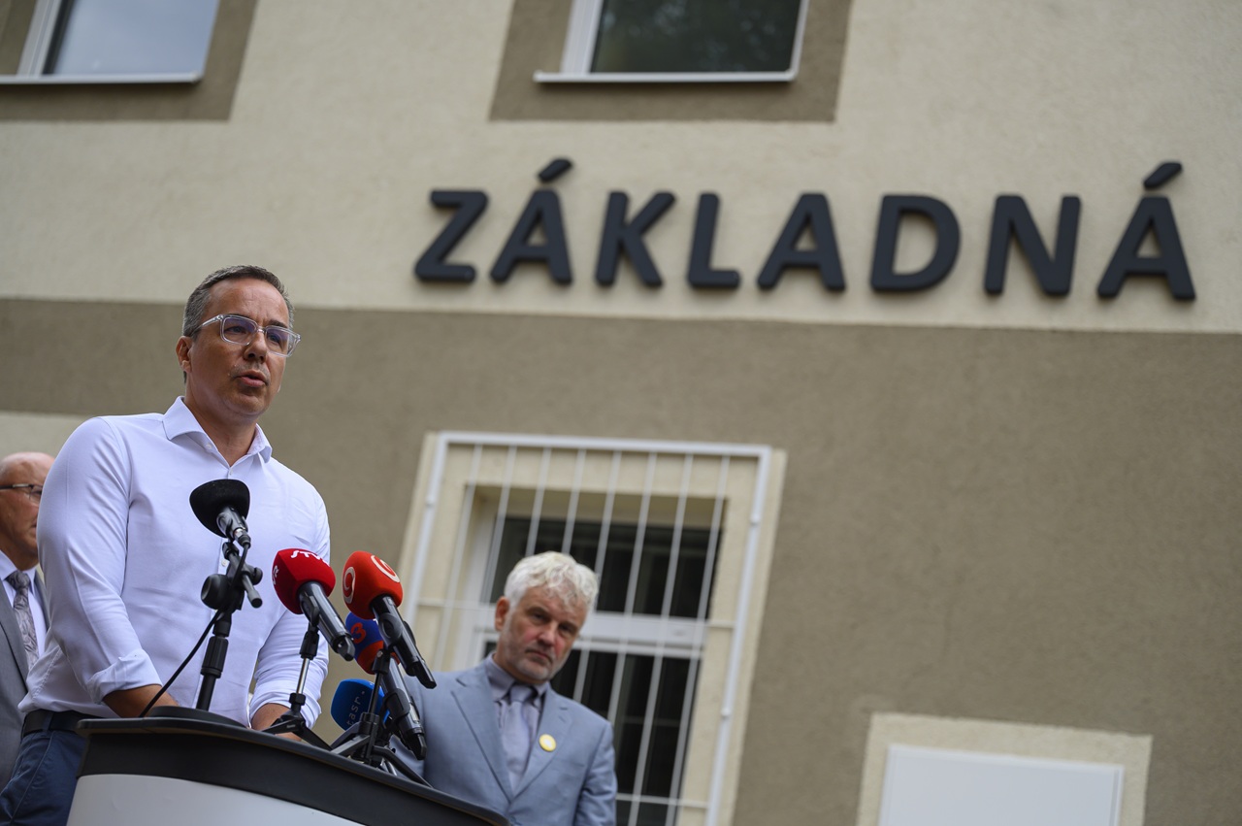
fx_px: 2413
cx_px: 621
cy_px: 413
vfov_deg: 19.4
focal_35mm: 70
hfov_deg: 28.9
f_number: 2.8
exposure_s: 1/2500
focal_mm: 70
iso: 250
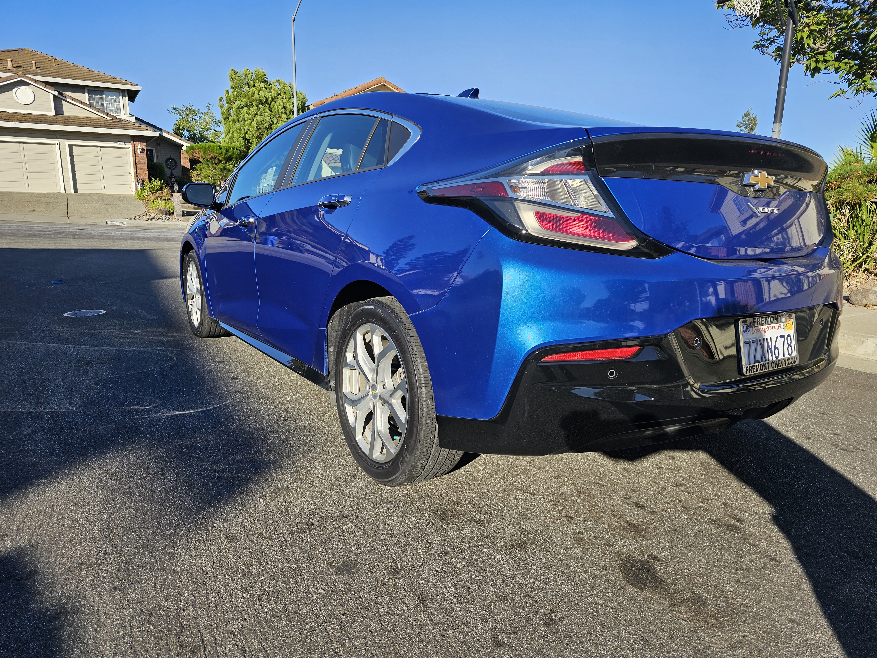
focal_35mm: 23
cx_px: 438
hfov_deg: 73.9
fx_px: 583
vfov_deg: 58.9
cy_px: 329
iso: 10
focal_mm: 6.3
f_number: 1.7
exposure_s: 1/452
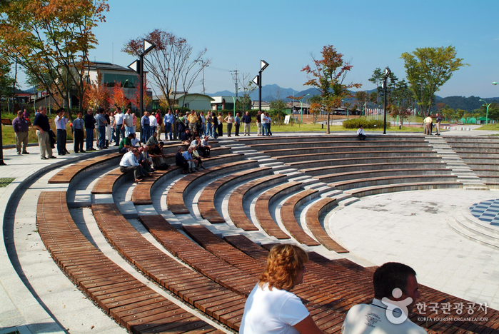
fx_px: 416
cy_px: 167
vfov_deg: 43.7
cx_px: 250
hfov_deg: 61.9
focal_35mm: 30
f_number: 9.5
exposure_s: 1/180
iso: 100
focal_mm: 20
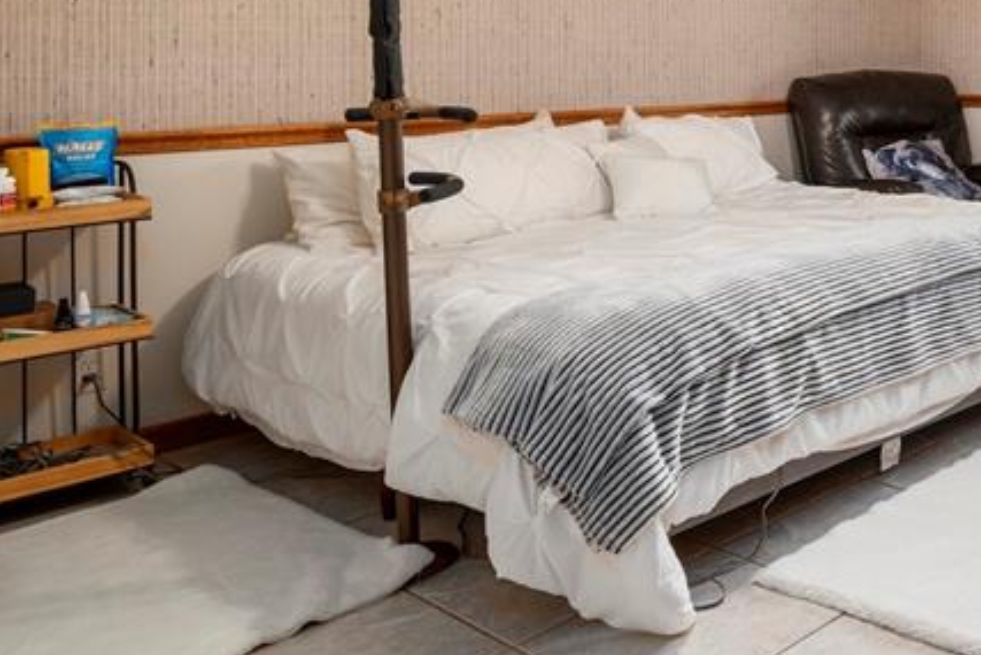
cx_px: 1119
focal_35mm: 37
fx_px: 1014
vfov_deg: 33.7
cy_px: 52
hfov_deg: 40.1
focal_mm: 15.5
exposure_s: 1/4
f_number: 8
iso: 320
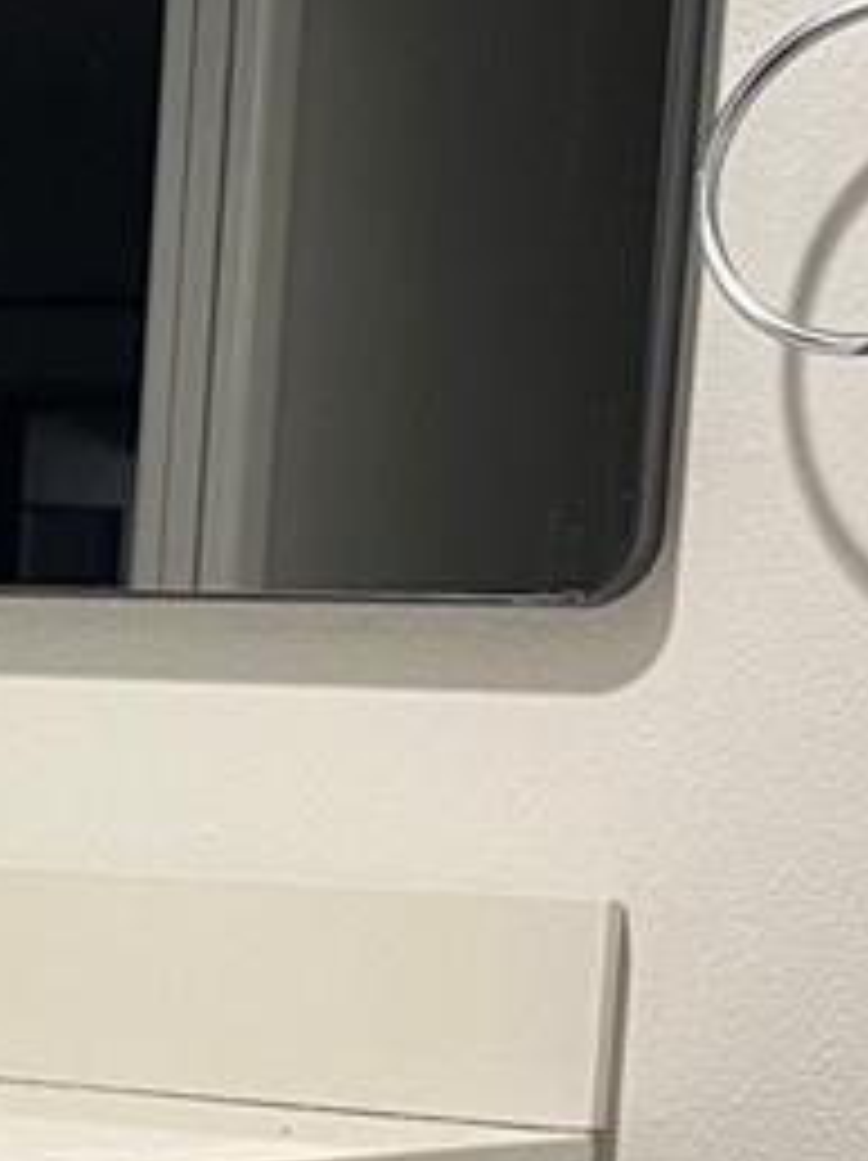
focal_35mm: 121
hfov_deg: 11.8
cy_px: 1220
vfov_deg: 15.9
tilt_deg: -4.6
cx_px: -306
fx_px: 4052
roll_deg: -2.8
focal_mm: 5.1
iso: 160
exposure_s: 1/60
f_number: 1.6
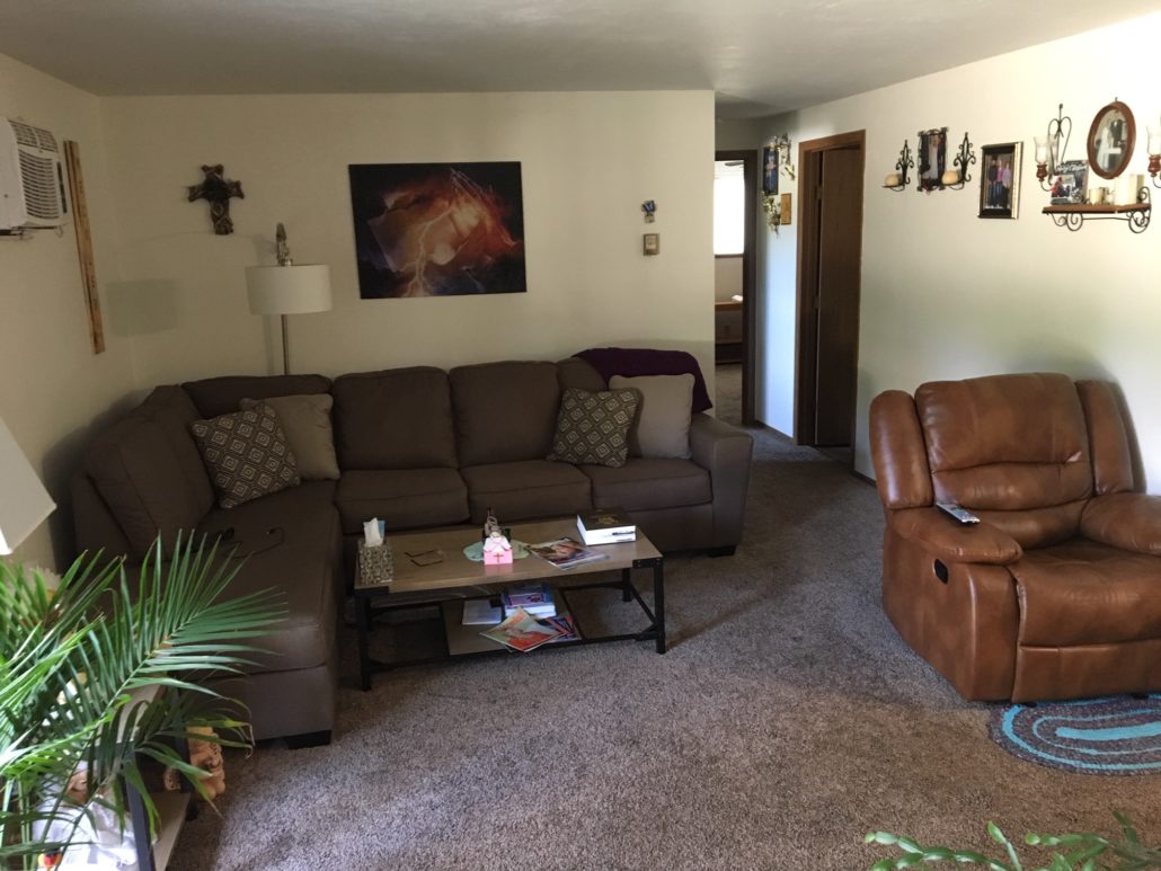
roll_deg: +1.9
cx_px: 580
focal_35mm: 29
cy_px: 436
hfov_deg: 61.6
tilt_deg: -12.0
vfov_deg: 48.2
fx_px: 973
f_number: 2.2
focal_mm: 4.15
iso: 200
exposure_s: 1/17
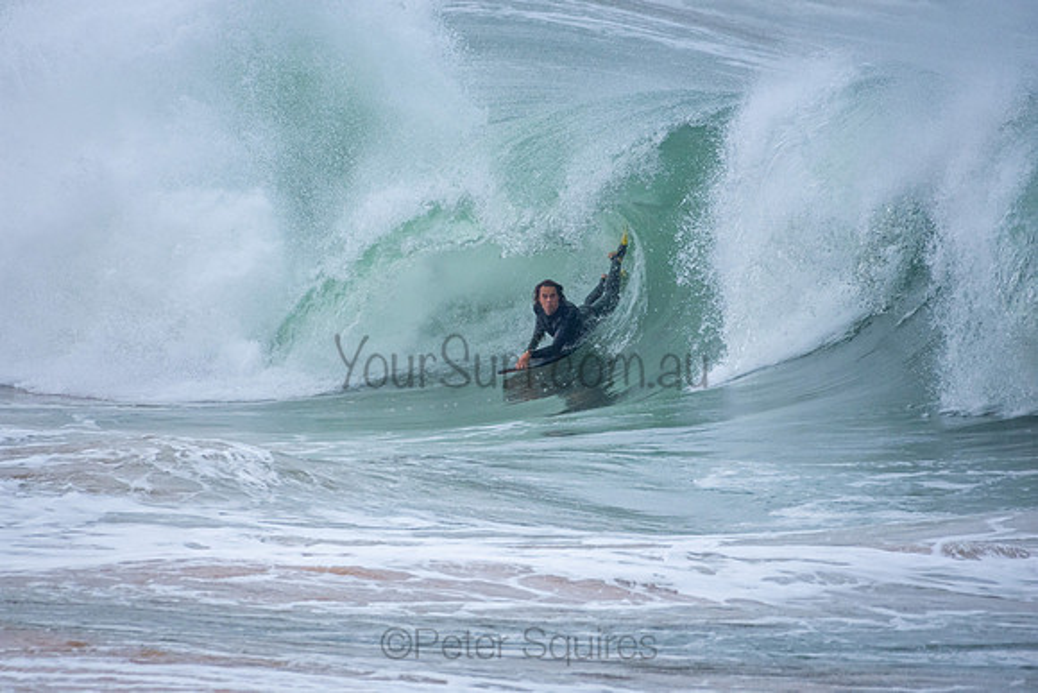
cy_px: 346
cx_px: 519
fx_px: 21629
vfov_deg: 1.8
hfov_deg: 2.7
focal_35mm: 750
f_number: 5.6
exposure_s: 1/1000
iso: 560
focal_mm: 500
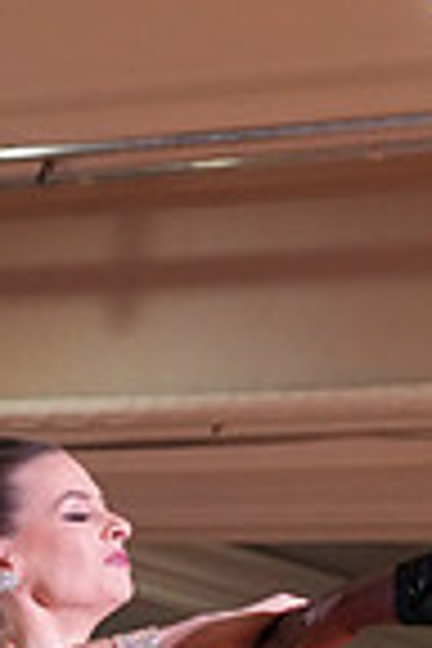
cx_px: 502
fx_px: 4284
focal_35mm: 238
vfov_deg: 8.5
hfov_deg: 5.7
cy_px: 963
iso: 5000
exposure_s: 1/320
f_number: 5
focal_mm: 59
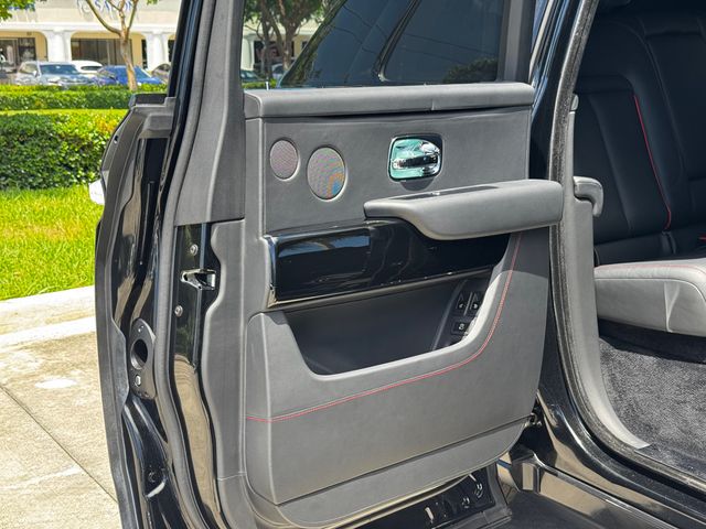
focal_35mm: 48
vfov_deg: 30.3
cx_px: 353
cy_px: 264
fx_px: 979
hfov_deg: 39.7
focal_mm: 6.76
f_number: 1.78
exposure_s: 1/314
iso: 64
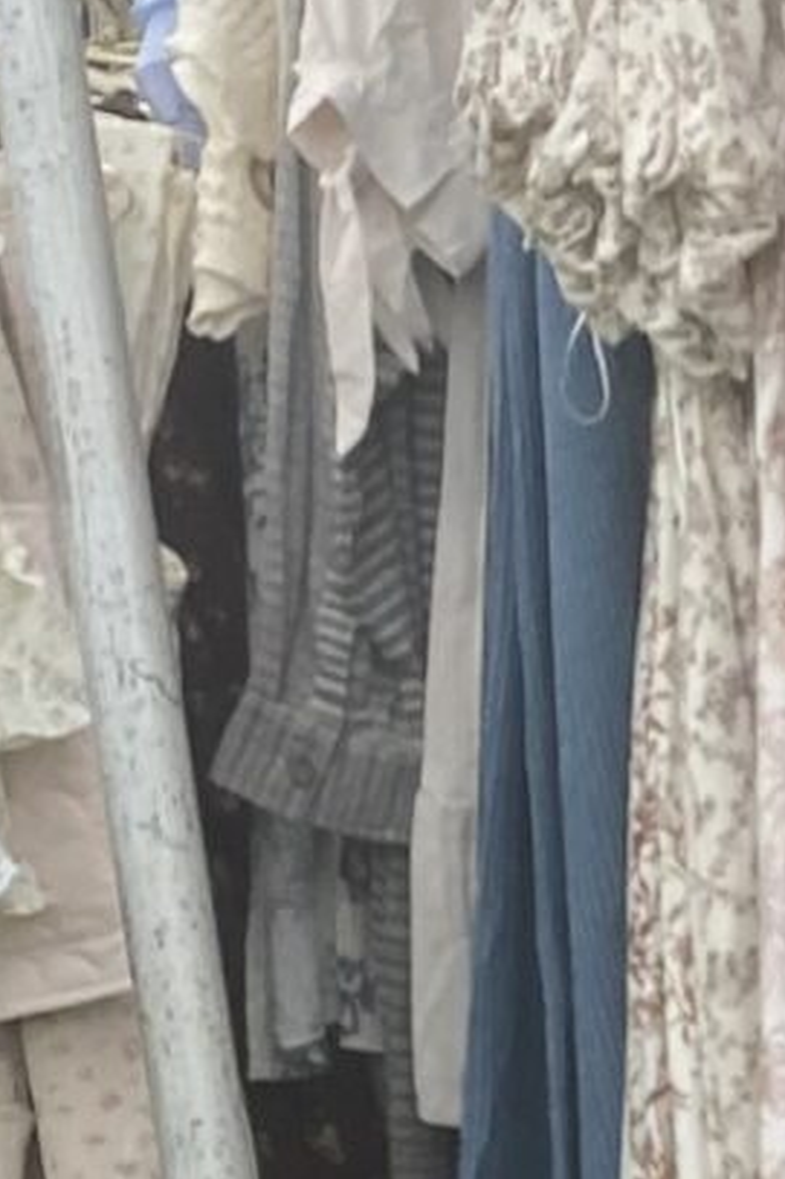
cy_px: 1466
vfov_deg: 11.8
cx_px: 2607
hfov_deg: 7.0
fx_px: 5565
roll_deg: +1.4
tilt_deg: -12.2
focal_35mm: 170
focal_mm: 4.25
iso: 32
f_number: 1.8
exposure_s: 1/1585
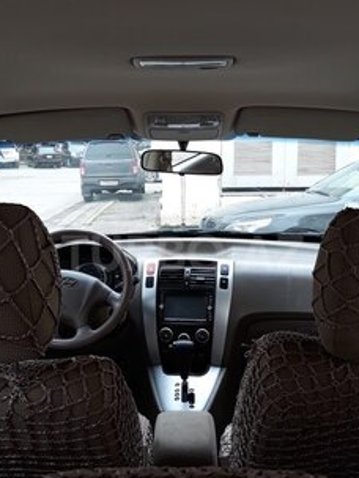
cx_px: 183
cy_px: 253
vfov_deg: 42.9
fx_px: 608
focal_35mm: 44
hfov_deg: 32.9
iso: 40
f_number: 1.7
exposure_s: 1/143
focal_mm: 3.71
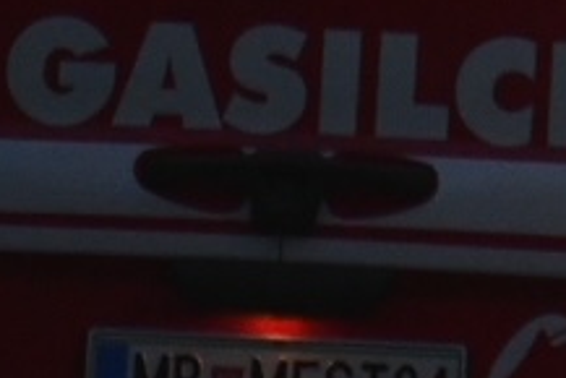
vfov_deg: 0.8
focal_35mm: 1772
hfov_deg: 1.2
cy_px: -696
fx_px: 27877
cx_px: 991
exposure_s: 1/500
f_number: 2.8
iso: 2000
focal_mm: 200
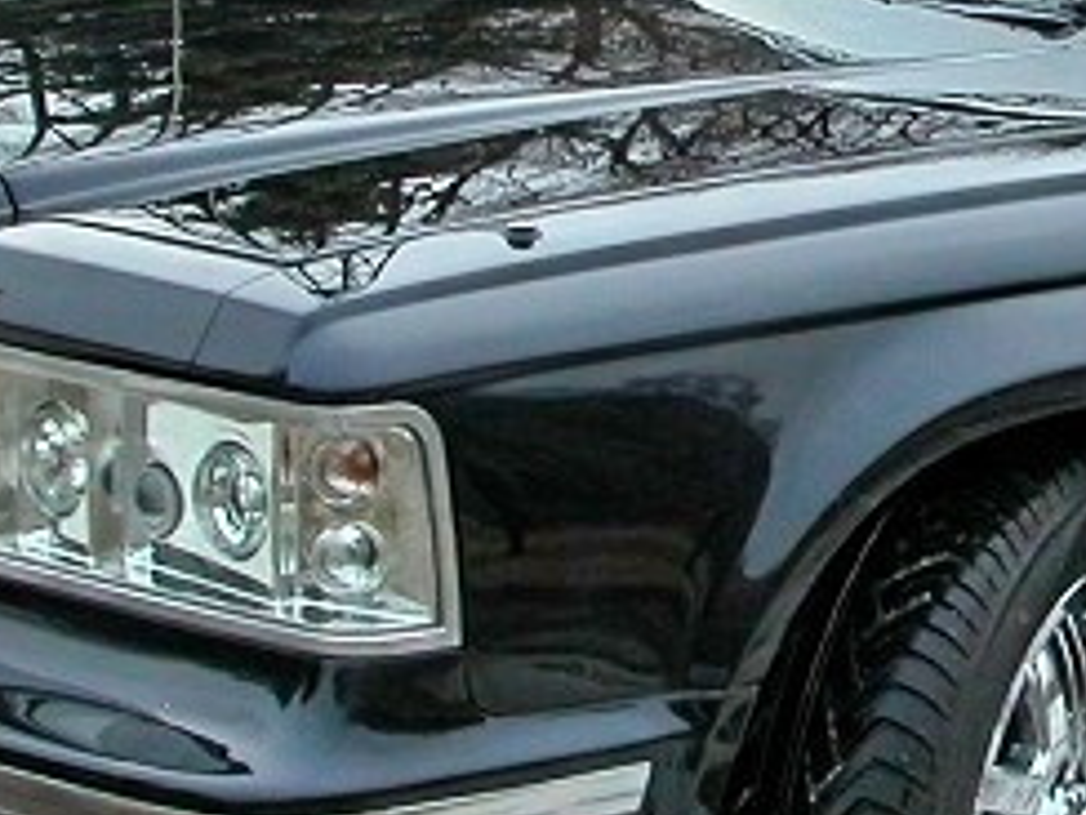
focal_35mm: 147
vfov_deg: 10.1
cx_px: 1171
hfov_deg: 13.2
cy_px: 236
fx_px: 4612
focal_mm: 8.9
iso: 100
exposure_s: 1/179
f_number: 4.5
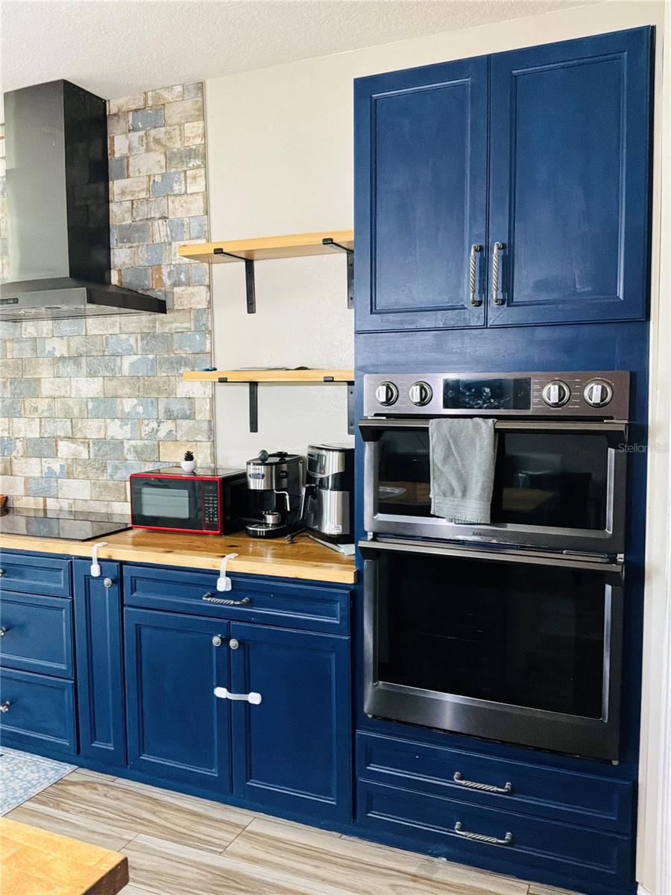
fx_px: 724
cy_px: 448
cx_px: 336
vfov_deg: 63.4
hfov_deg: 49.7
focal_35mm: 28
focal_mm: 3
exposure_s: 1/30
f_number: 1.8
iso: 320
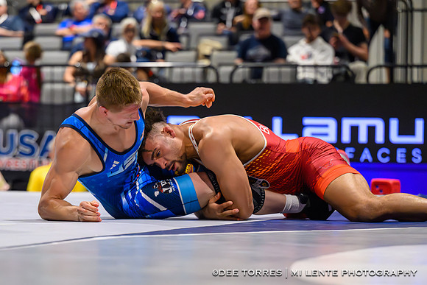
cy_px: 225
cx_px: 136
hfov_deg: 10.7
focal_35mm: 193
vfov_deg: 7.1
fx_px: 2285
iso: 5600
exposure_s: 1/800
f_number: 2.8
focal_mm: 120
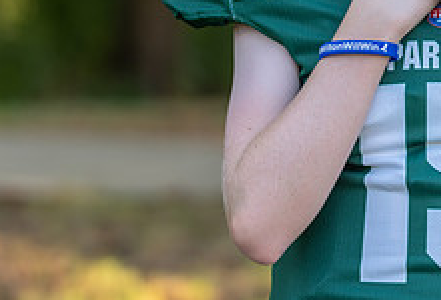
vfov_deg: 5.2
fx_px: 3252
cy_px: -78
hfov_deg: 7.7
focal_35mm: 264
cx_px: 454
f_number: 2.8
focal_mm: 95
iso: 125
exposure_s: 1/320
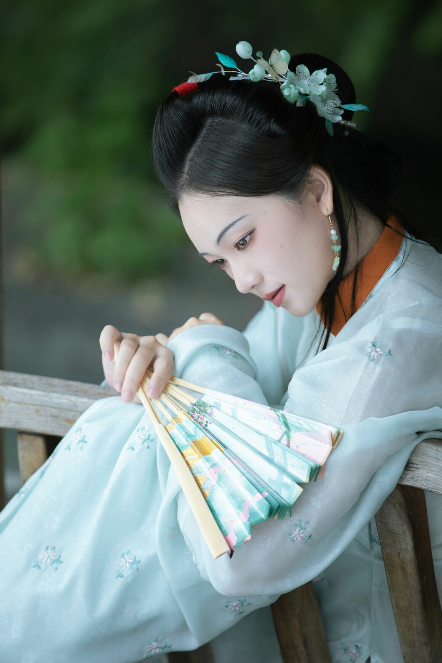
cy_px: 332
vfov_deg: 10.3
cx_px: 221
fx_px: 3683
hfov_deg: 6.9
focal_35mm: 200
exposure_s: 1/320
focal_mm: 200
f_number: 2.8
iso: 100
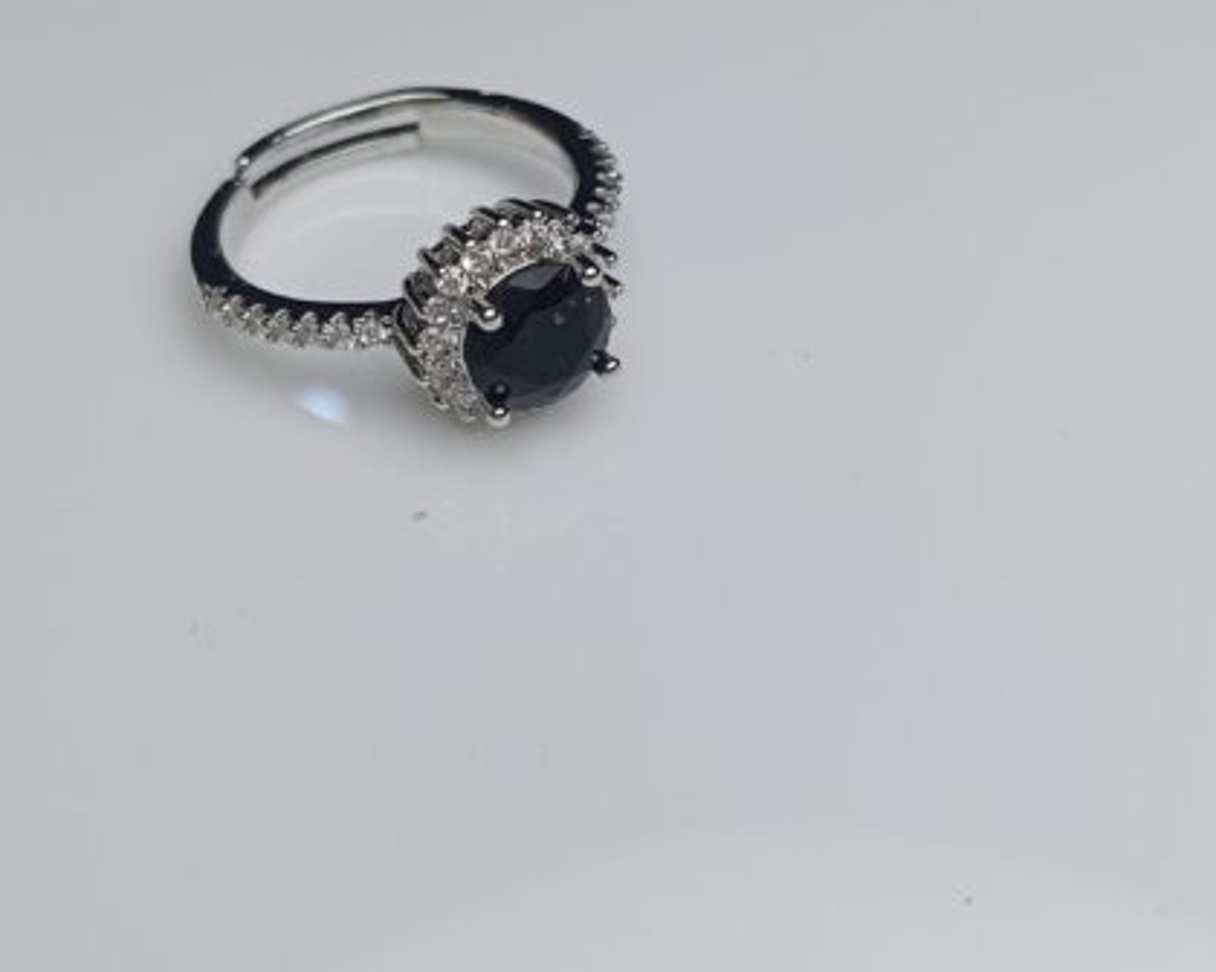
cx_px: 602
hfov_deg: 38.8
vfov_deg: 31.3
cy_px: 369
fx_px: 1727
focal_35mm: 48
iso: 50
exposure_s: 1/510
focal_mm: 3.98
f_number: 1.8
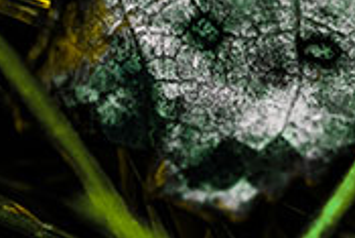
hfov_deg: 3.4
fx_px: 5921
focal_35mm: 600
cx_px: 110
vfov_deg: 2.3
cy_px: 56
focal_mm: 210
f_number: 7.1
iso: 2500
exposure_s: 1/640
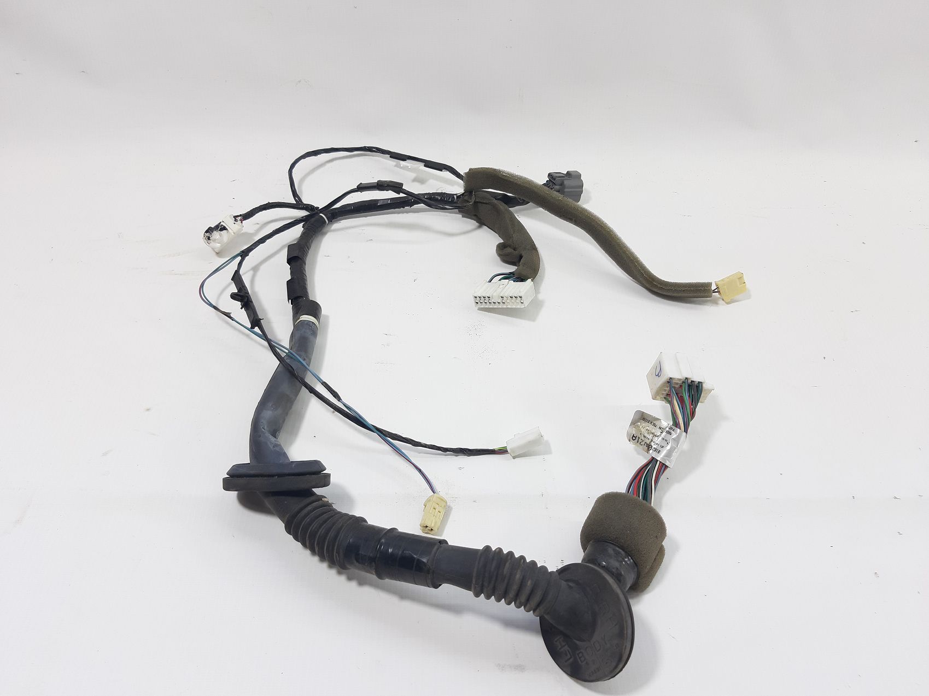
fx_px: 725
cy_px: 348
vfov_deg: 51.3
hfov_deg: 65.3
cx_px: 464
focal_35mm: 27
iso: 50
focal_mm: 3.93
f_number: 1.7
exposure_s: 1/50
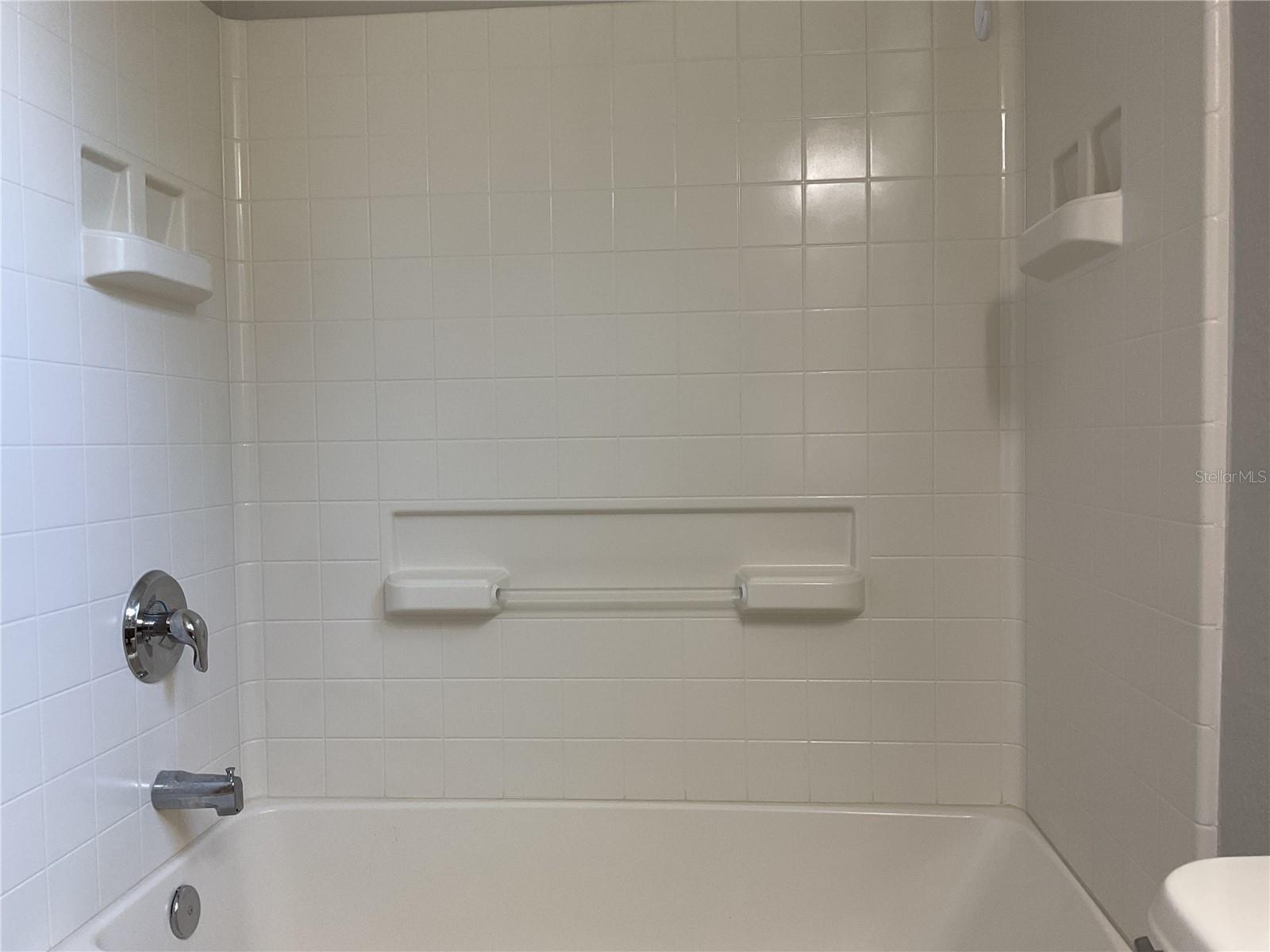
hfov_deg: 61.7
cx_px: 635
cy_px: 476
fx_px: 1064
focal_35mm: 29
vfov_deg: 48.2
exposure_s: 1/60
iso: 50
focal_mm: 3
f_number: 1.8
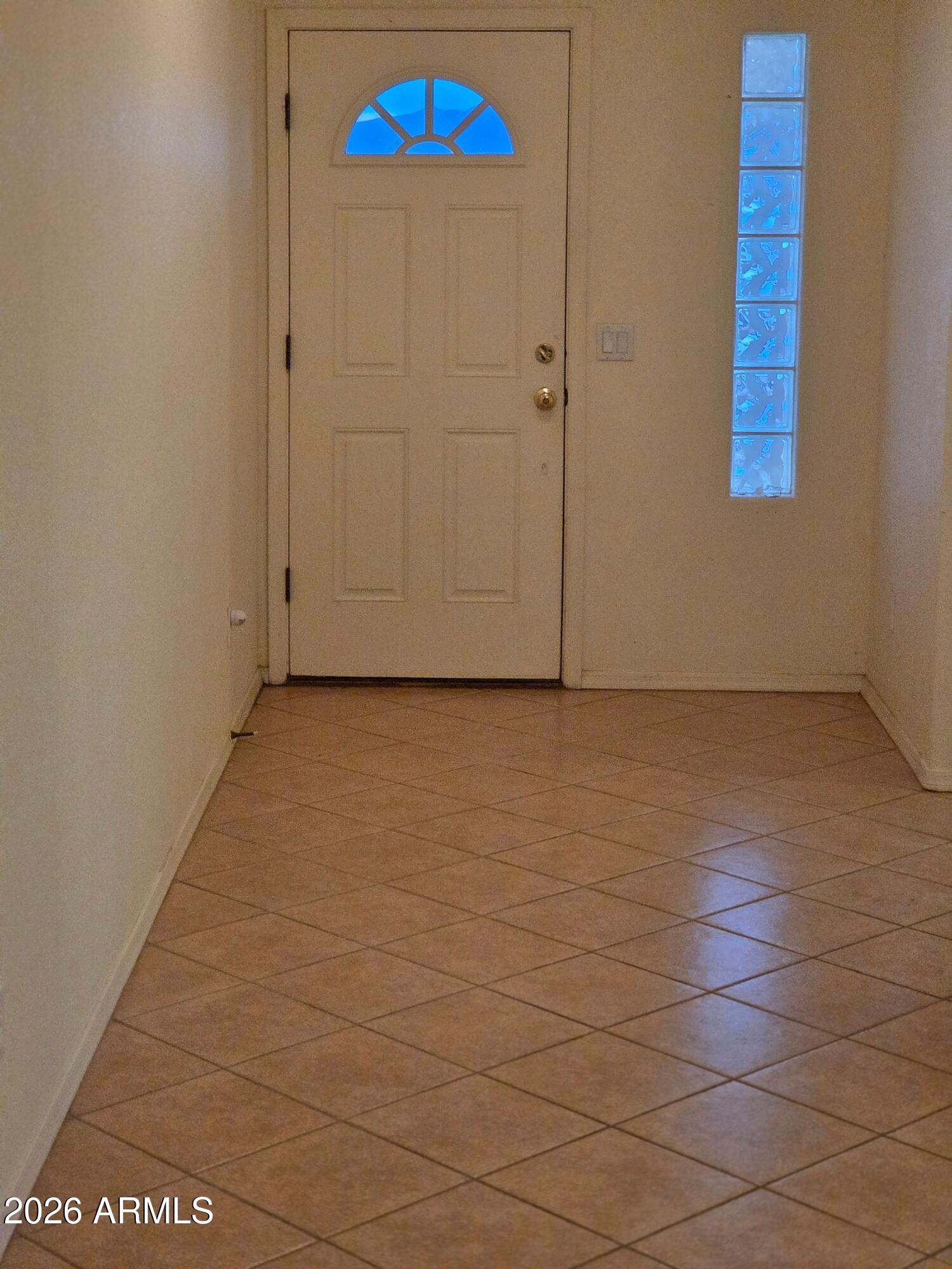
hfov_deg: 21.3
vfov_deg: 28.2
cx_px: 476
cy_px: 634
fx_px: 2530
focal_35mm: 69
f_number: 2.4
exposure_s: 1/120
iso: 400
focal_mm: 7
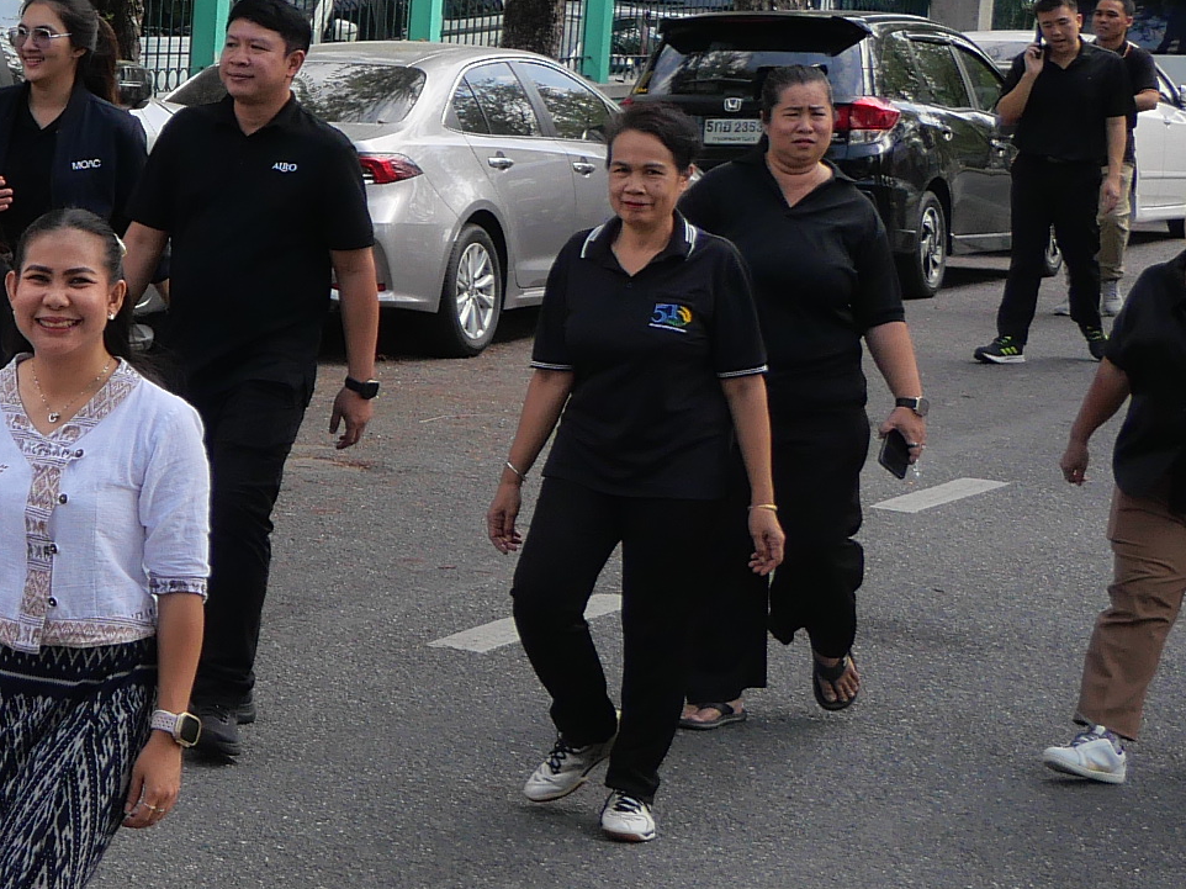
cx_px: -787
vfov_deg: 11.4
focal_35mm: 130
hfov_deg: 13.9
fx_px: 4453
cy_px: 271
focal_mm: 17
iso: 200
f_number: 4.5
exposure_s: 1/640
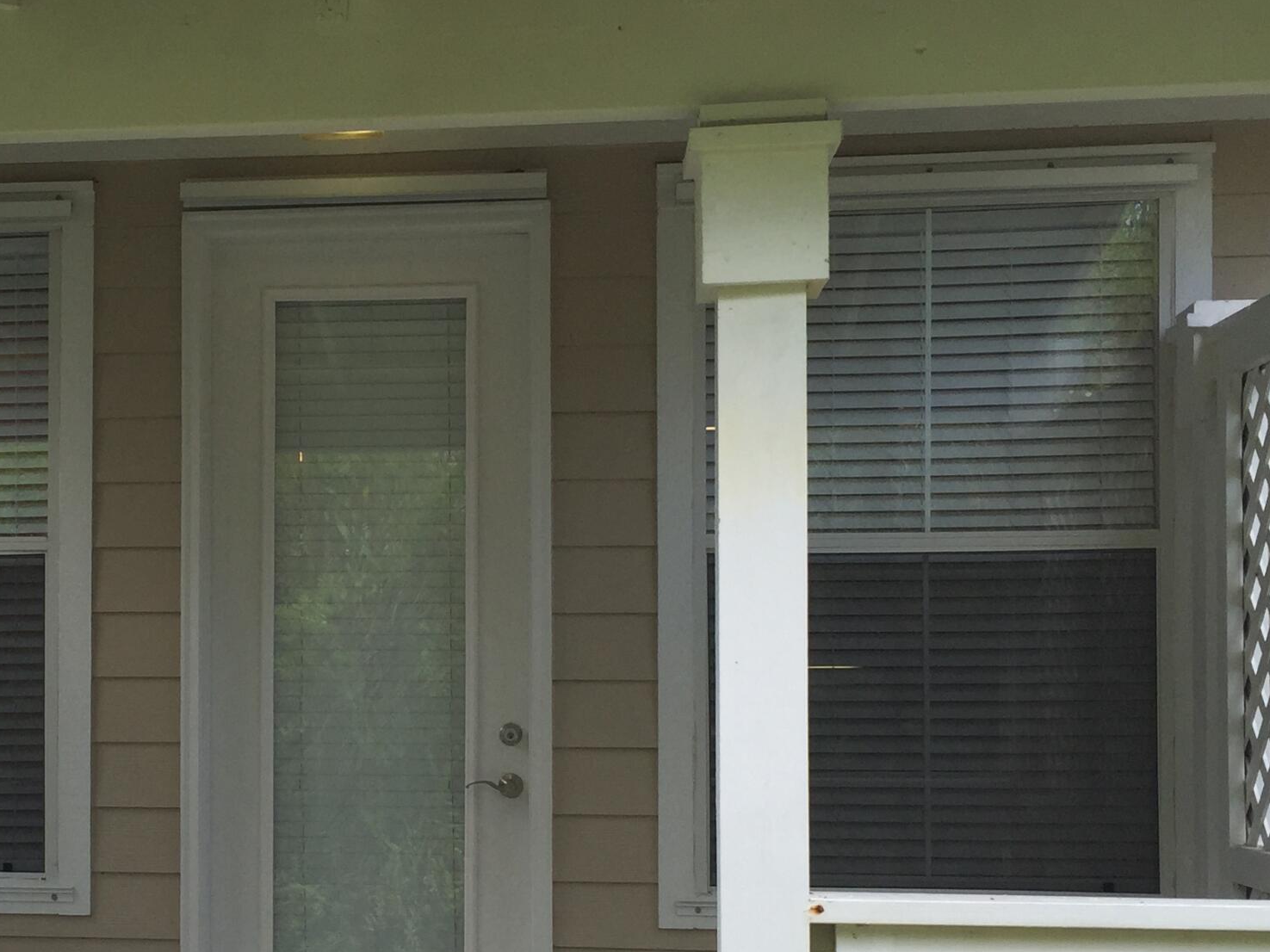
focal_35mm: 59
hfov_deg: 31.9
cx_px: 276
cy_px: 661
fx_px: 2164
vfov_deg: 24.6
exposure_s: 1/430
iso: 32
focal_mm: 4.15
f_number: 2.2
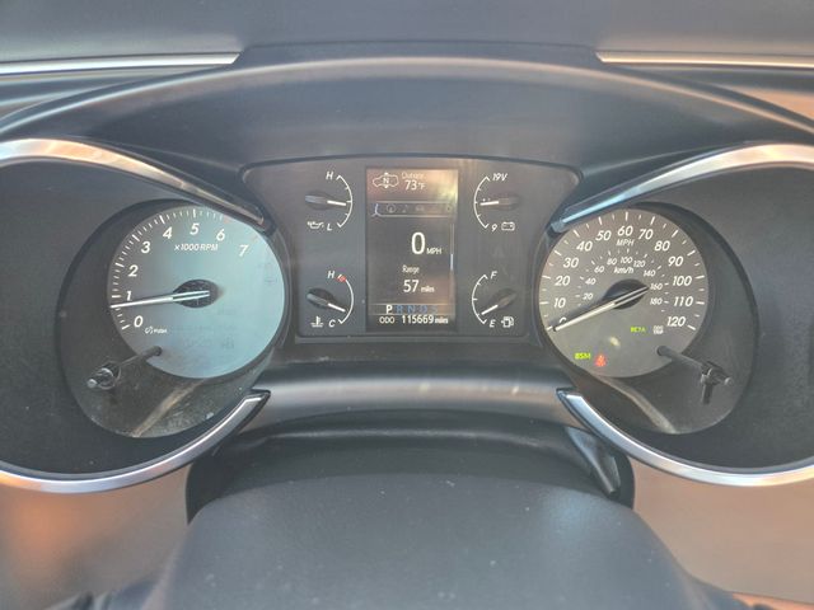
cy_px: 305
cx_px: 407
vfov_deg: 58.9
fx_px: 541
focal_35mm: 23
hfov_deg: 73.9
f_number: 1.8
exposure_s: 1/50
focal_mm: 5.4
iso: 160
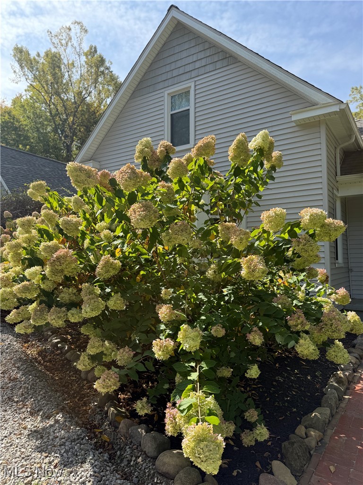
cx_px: 182
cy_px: 242
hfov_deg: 56.8
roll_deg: +0.3
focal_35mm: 24
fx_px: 336
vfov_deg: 71.6
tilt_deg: +4.5
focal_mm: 6.76
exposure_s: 1/1770
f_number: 1.78
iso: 80
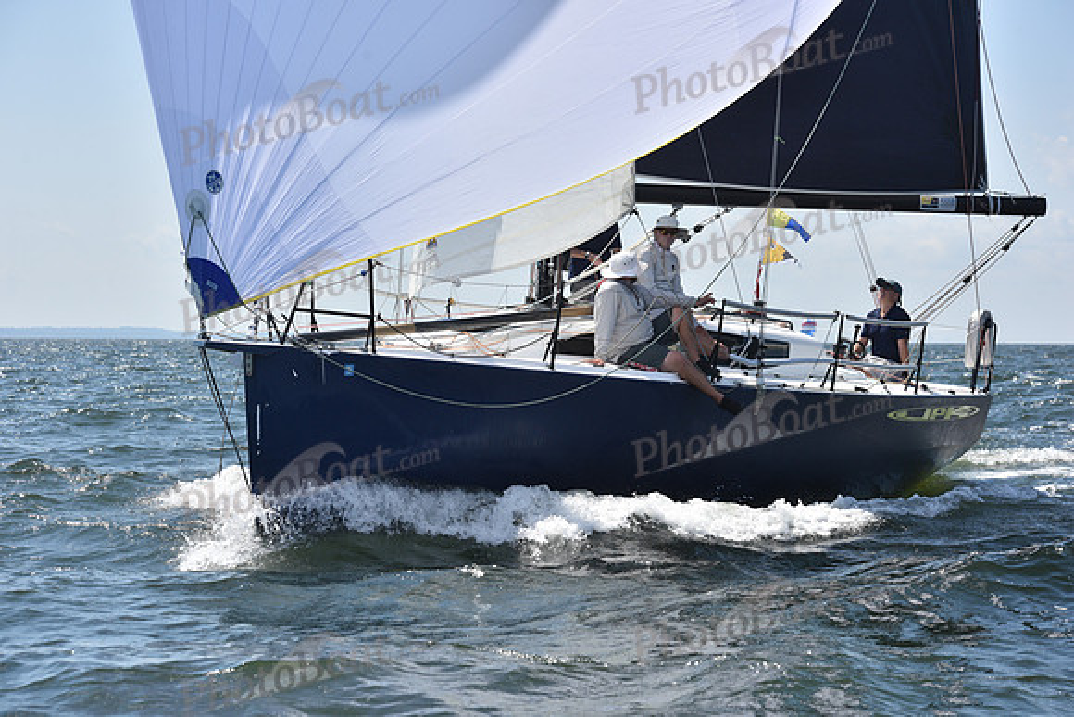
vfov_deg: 13.4
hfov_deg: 20.0
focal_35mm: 102
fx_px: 3044
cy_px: 358
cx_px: 537
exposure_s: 1/1250
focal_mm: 102
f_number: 8
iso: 320
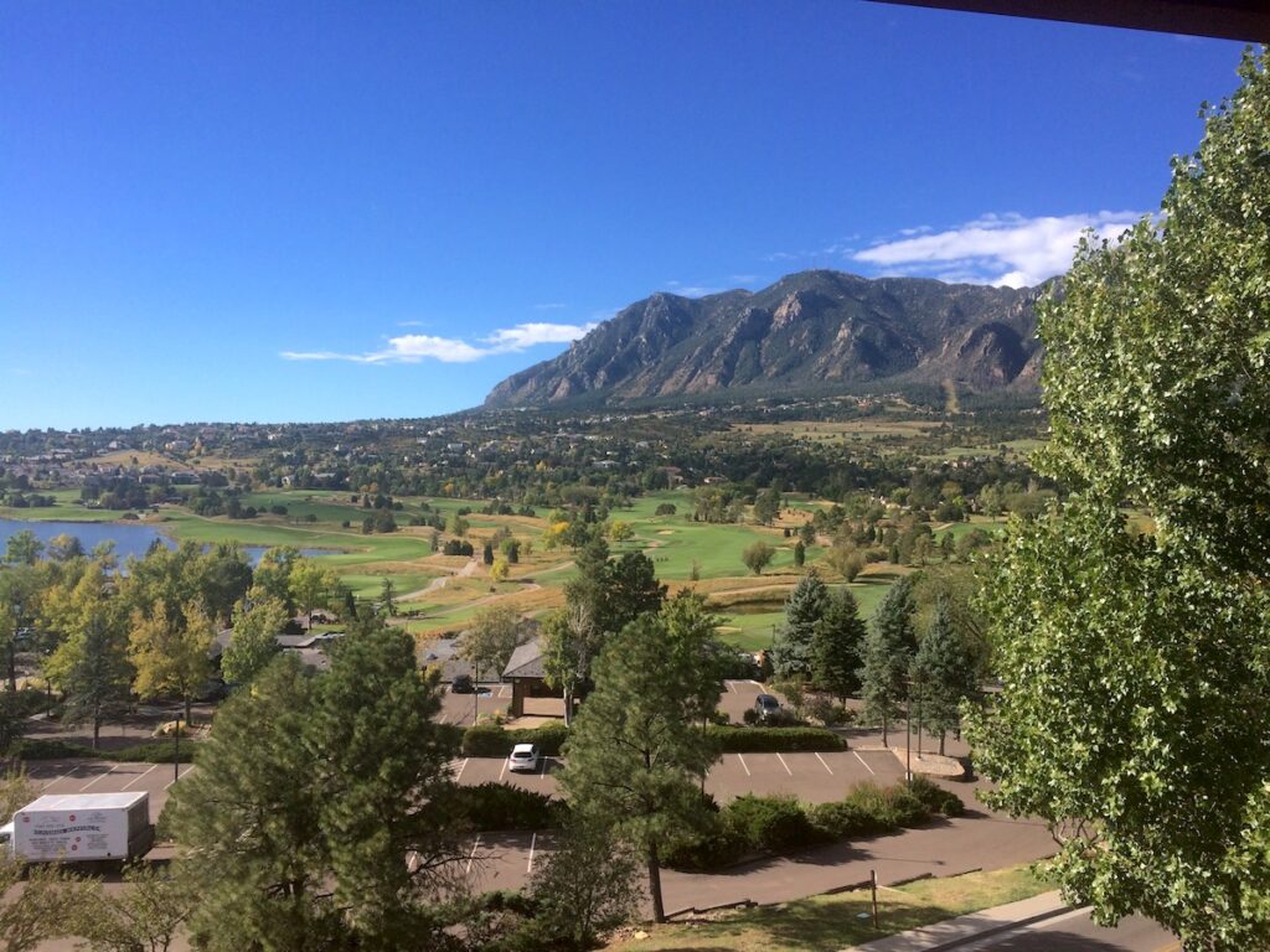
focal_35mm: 29
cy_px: 476
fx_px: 1064
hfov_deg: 61.7
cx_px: 635
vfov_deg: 48.2
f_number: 2.2
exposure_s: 1/1642
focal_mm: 4.15
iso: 32
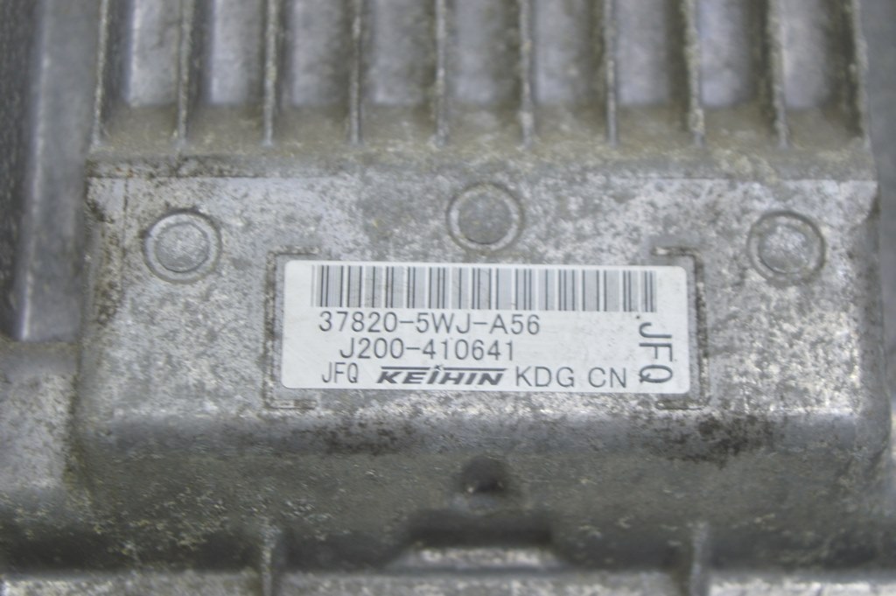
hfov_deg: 24.6
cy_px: 298
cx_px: 448
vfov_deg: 16.5
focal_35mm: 82
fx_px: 2052
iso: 400
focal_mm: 55
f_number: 5.6
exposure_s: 1/20
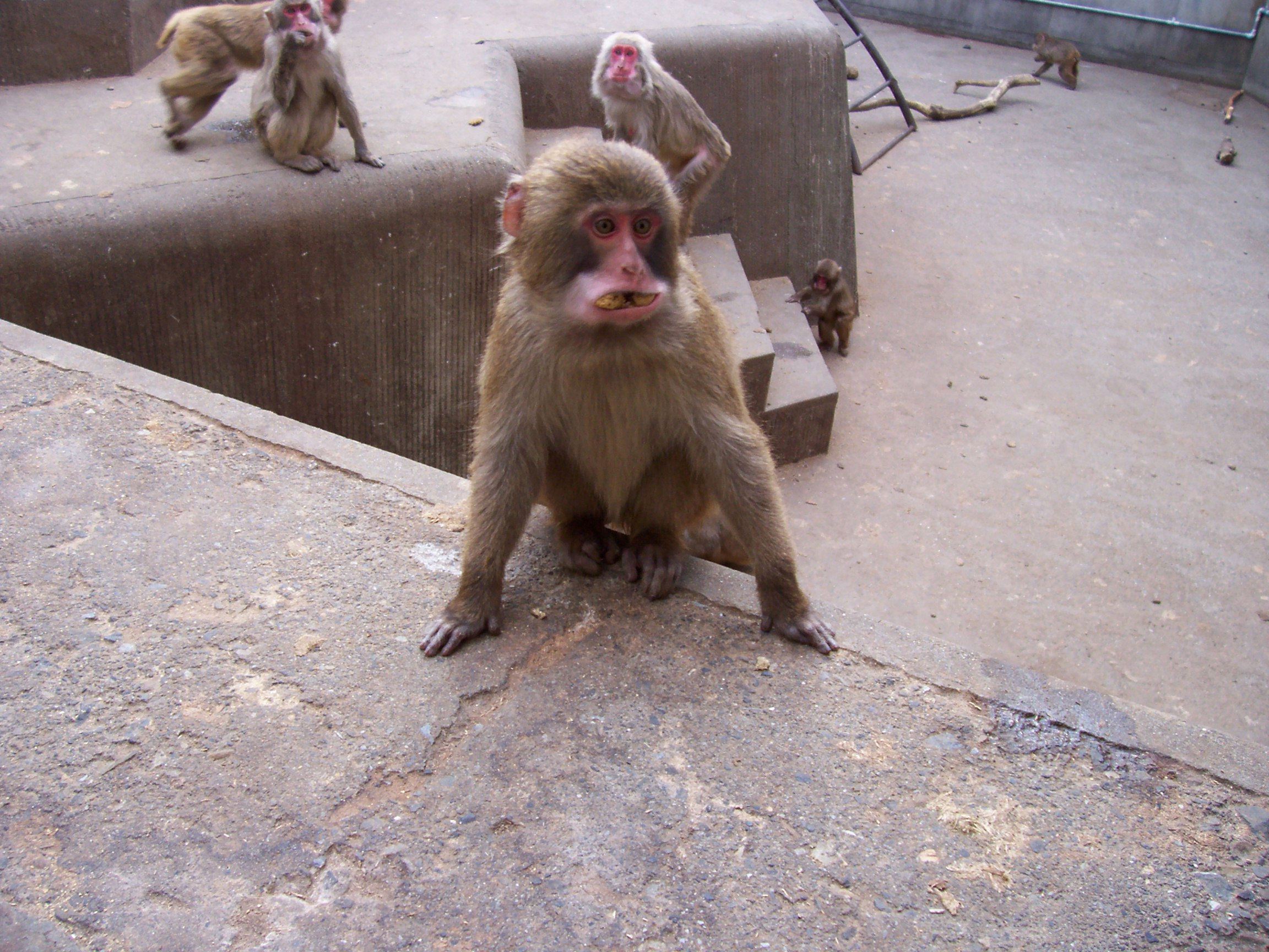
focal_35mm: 34
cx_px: 634
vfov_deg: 41.8
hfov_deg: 54.0
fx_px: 1246
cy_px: 476
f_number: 2.7
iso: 80
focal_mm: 5.6
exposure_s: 1/131
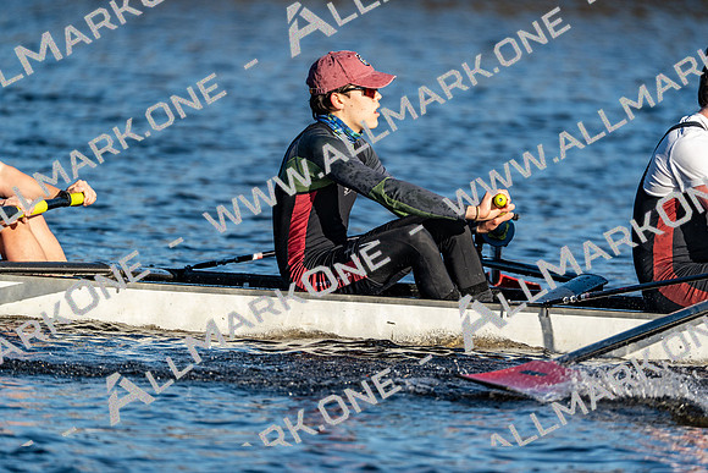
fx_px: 11330
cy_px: 236
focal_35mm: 576
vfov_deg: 2.4
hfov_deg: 3.6
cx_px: 354
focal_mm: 576
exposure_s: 1/2000
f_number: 6.3
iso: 400
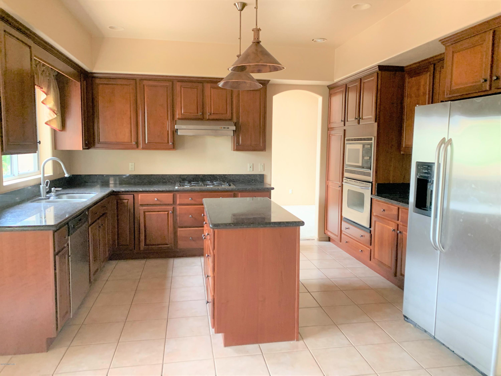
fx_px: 376
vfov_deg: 53.1
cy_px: 188
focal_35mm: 26
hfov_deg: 67.3
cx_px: 250
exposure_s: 1/60
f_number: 1.8
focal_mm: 4.25
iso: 320
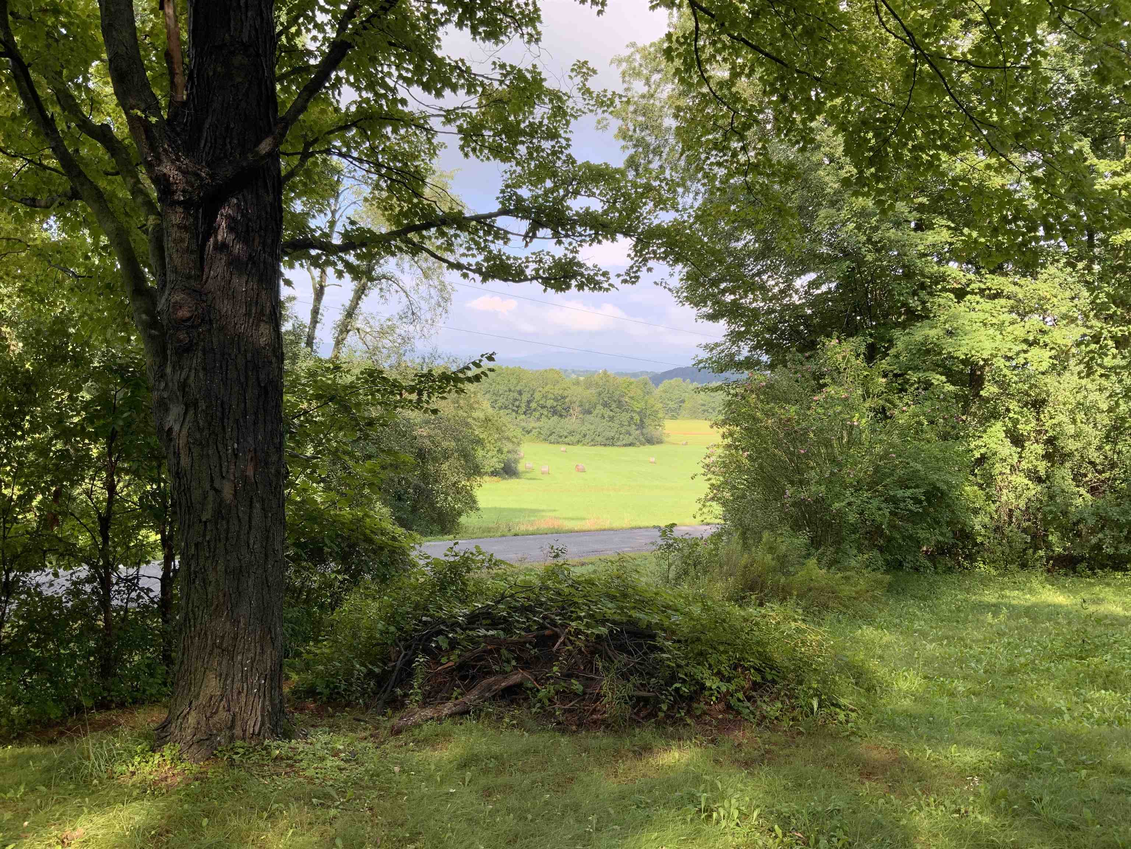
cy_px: 424
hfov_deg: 61.7
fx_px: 948
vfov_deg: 48.2
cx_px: 566
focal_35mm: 29
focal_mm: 3
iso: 16
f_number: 1.8
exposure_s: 1/342
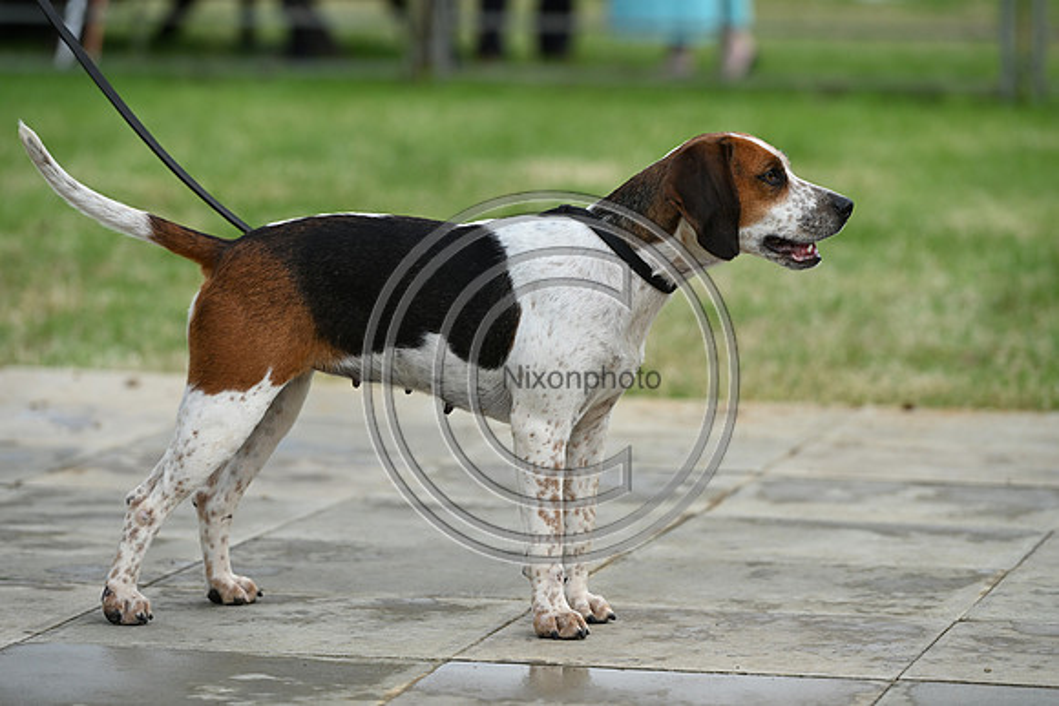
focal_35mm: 175
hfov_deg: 11.7
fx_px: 5149
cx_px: 530
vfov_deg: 7.9
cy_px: 353
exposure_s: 1/1000
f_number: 4.5
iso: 360
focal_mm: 175
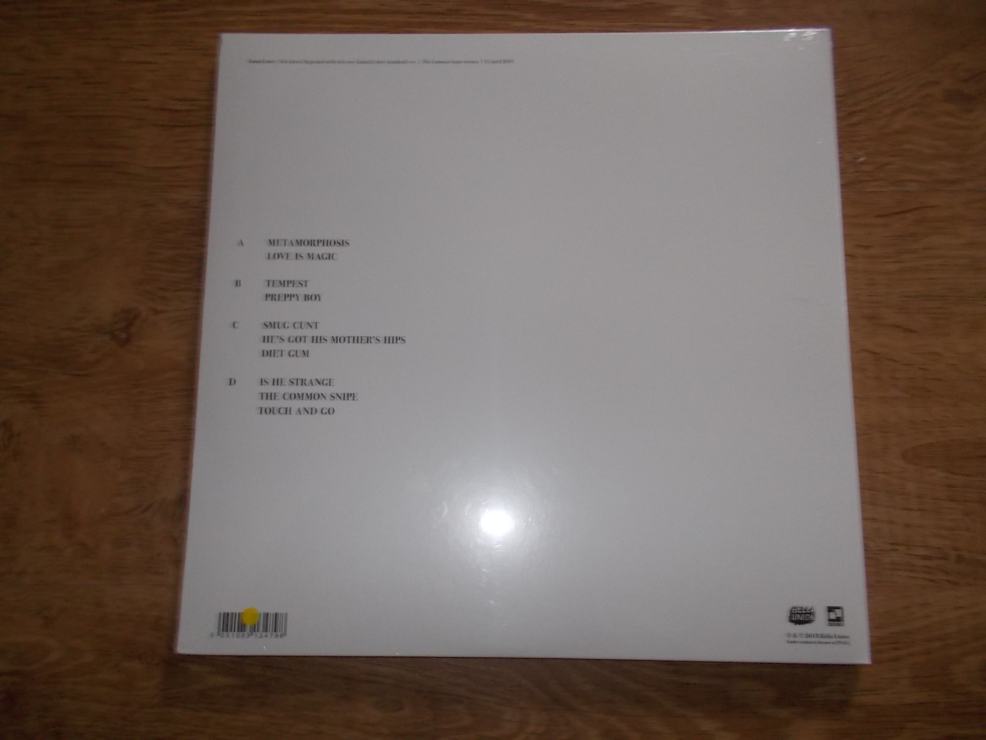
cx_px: 493
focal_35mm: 29
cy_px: 370
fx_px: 826
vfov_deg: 48.2
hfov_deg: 61.7
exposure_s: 1/30
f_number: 3.3
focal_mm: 4.1
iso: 200
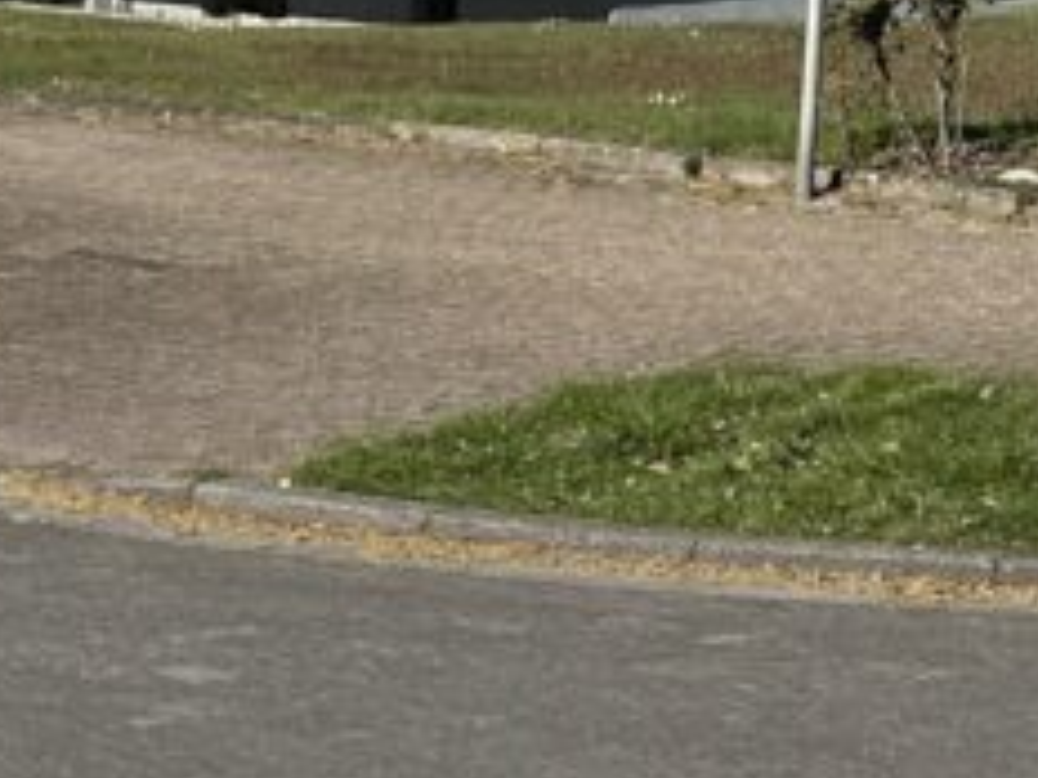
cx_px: 1508
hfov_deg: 12.6
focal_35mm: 149
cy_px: -1194
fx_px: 4468
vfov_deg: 8.9
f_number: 1.78
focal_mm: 6.86
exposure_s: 1/5525
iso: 80
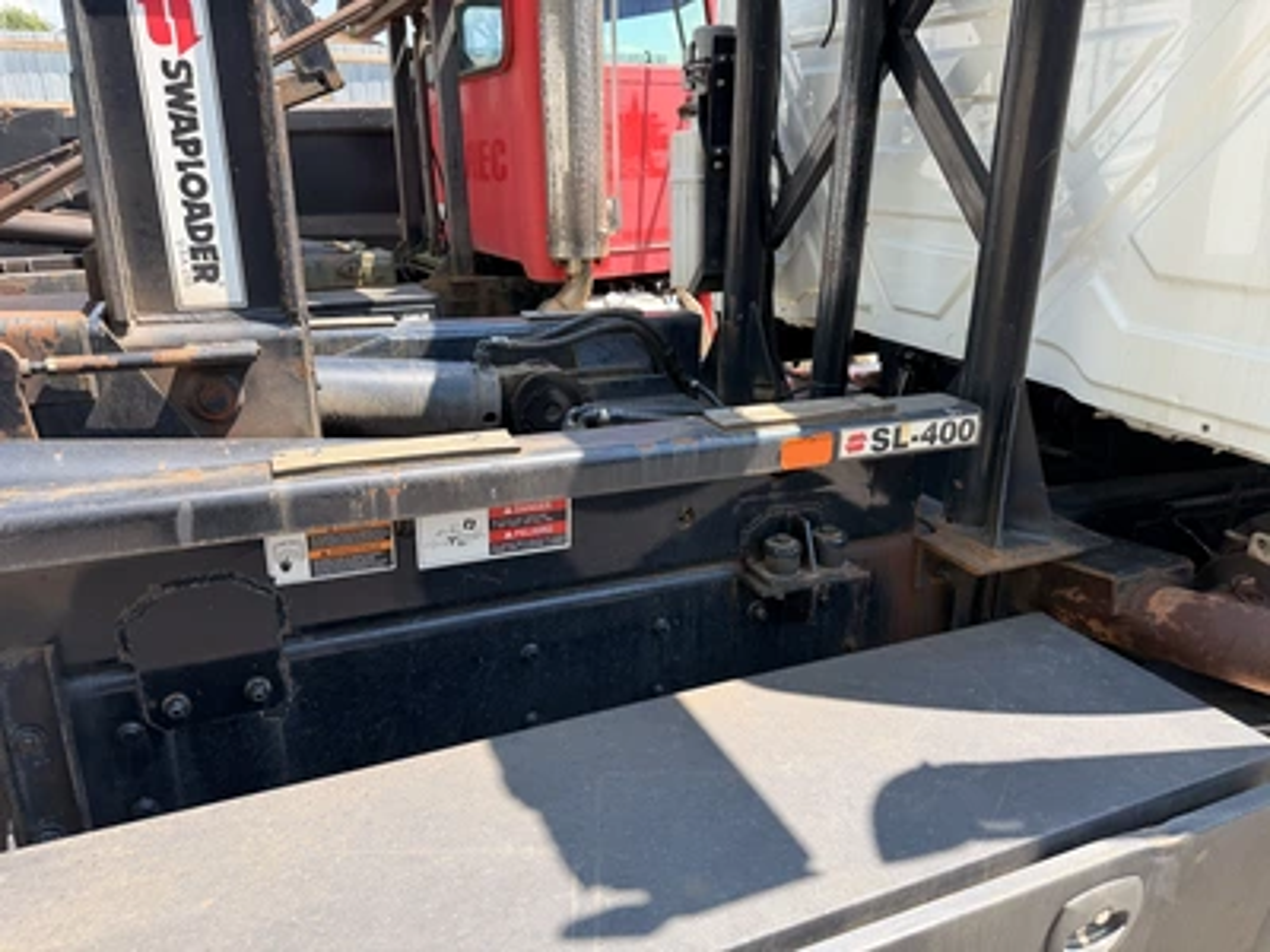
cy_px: 476
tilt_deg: -20.8
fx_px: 881
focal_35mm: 24
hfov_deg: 71.6
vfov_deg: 56.8
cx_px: 635
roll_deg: +0.8
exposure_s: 1/1106
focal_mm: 6.76
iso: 100
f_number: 1.78
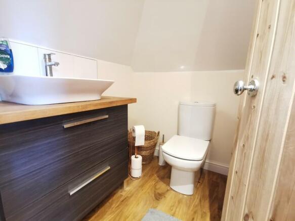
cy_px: 110
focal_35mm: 17
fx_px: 145
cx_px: 148
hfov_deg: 91.0
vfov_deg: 74.7
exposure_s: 1/16.7
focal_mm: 2.26
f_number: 2.2
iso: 1000
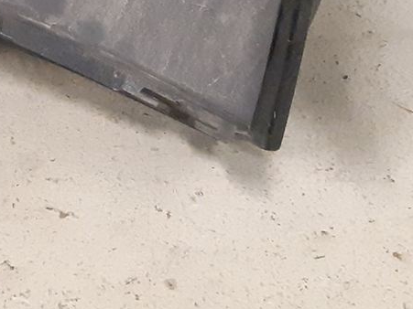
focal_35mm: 118
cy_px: -390
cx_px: -202
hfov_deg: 15.4
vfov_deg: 10.9
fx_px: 1407
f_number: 1.7
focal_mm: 3.93
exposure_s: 1/50
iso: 320
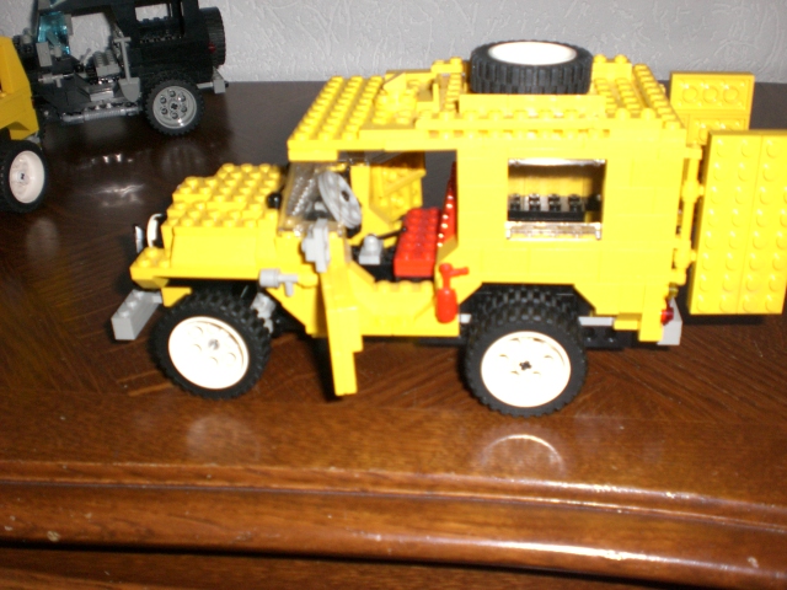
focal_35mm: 38
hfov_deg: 49.0
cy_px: 295
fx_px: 864
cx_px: 394
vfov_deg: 37.7
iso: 200
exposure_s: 1/60
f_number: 3.1
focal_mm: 6.3
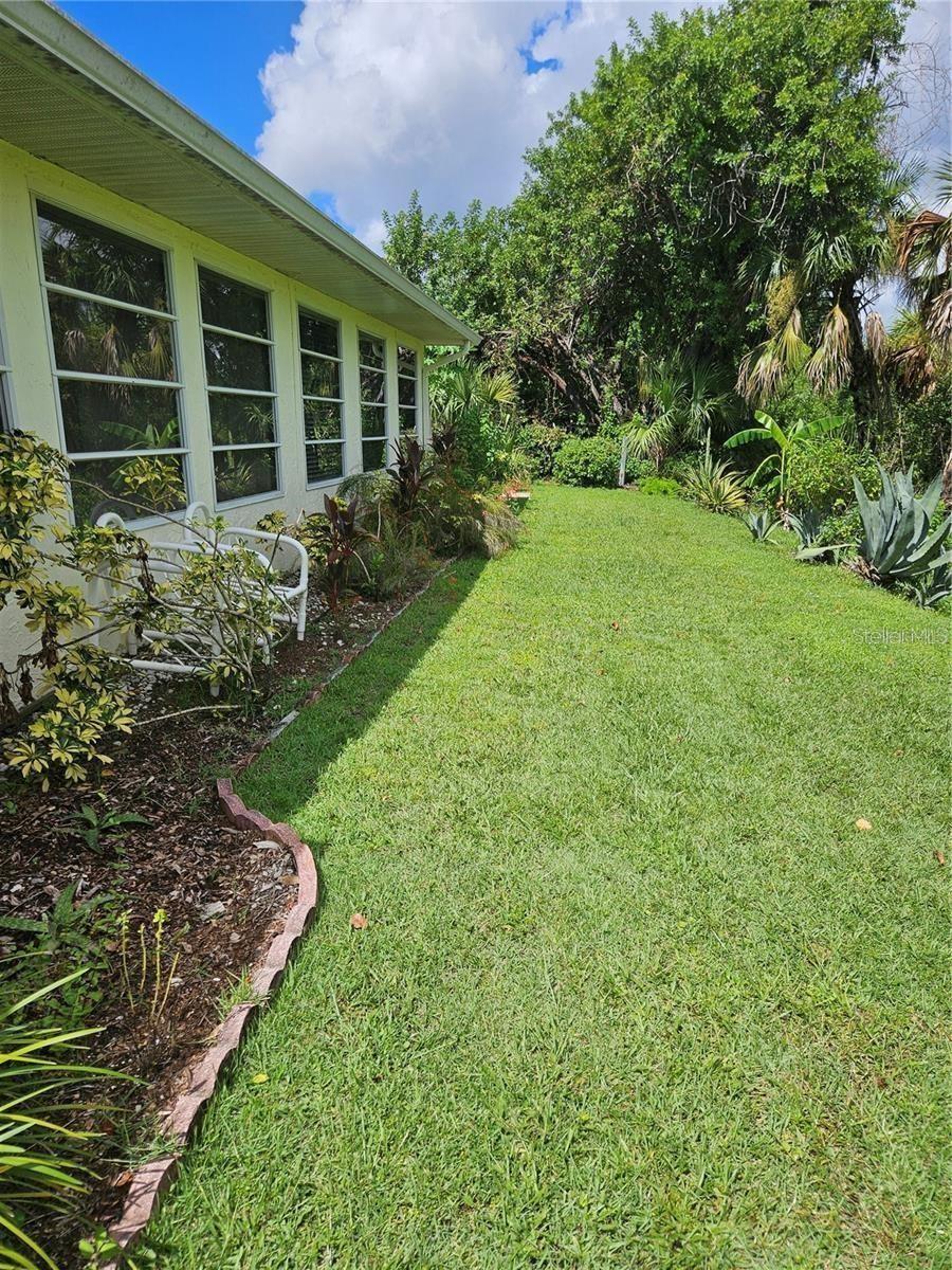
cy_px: 635
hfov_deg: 58.9
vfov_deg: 73.9
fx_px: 843
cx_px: 476
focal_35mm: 23
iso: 25
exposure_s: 1/2600
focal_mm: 5.4
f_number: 1.8
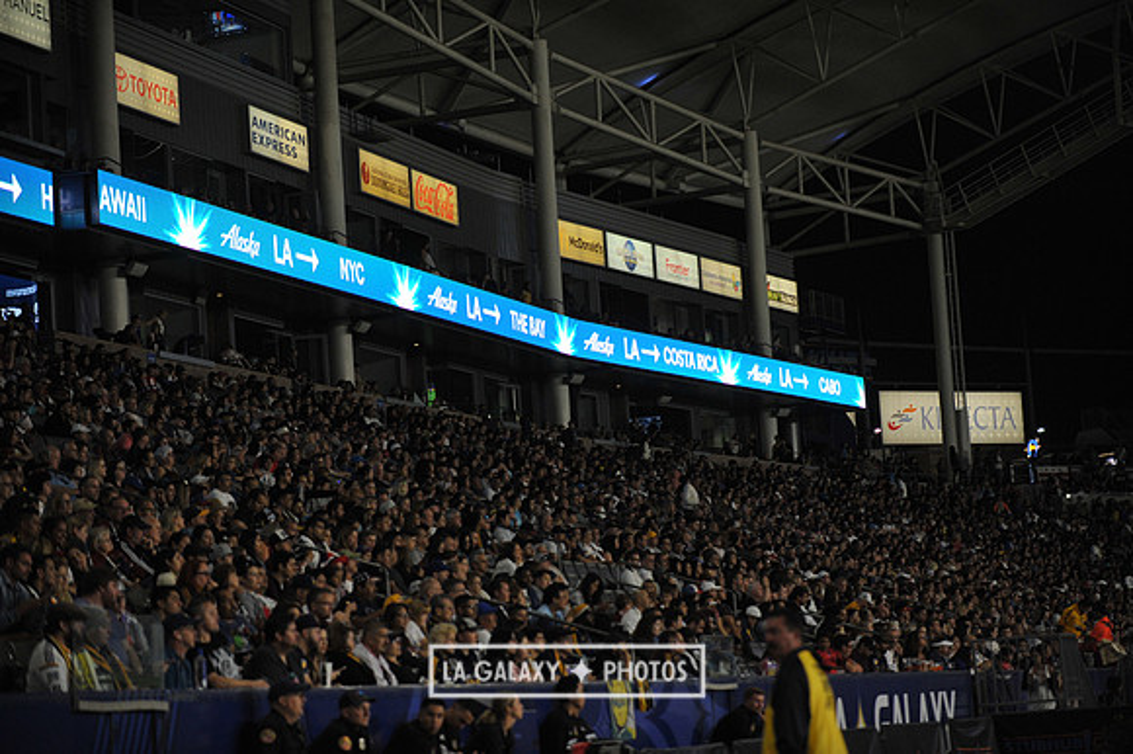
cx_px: 566
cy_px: 377
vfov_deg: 13.4
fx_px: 3208
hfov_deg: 20.0
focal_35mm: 102
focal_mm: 102
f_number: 2.8
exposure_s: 1/1250
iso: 1250
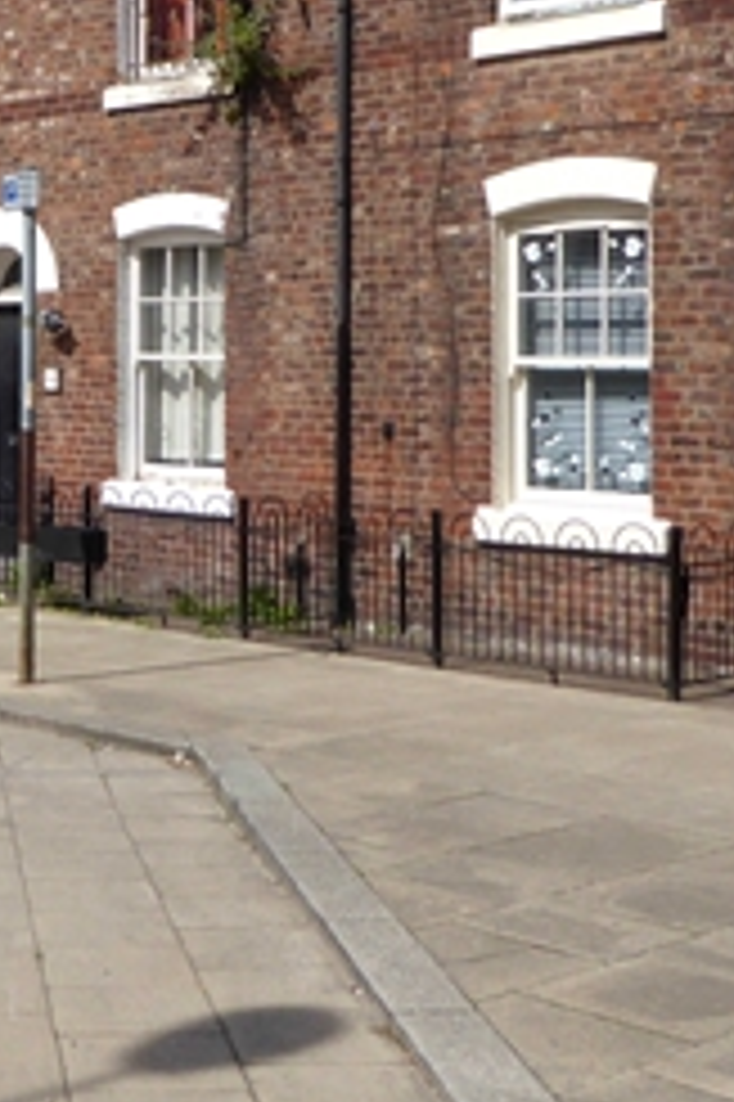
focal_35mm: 68
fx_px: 2082
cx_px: 18
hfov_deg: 19.5
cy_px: 319
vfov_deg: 29.3
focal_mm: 4.3
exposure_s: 1/1300
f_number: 3.3
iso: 100
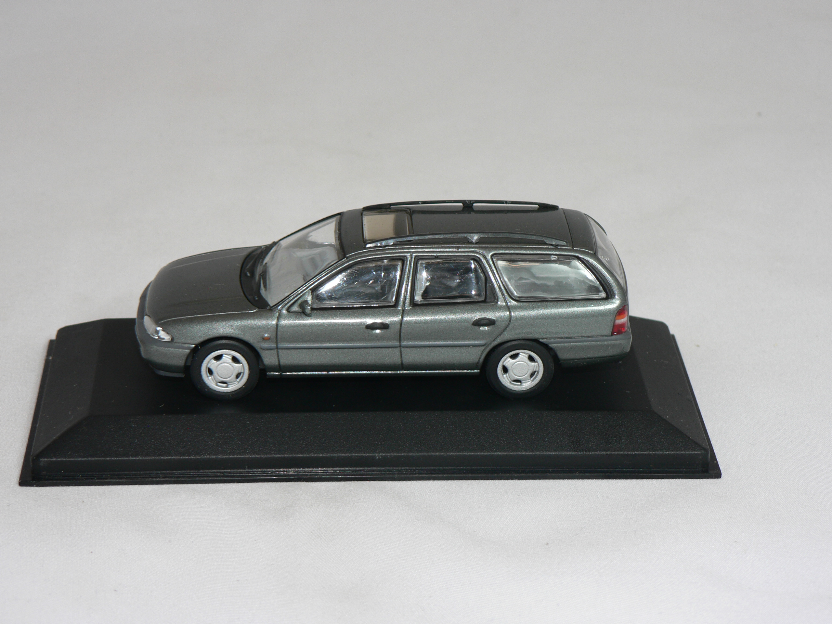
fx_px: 2283
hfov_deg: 20.7
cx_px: 416
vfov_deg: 15.6
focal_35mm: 95
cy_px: 312
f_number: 3.2
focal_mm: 15.8
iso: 80
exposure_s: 1/60
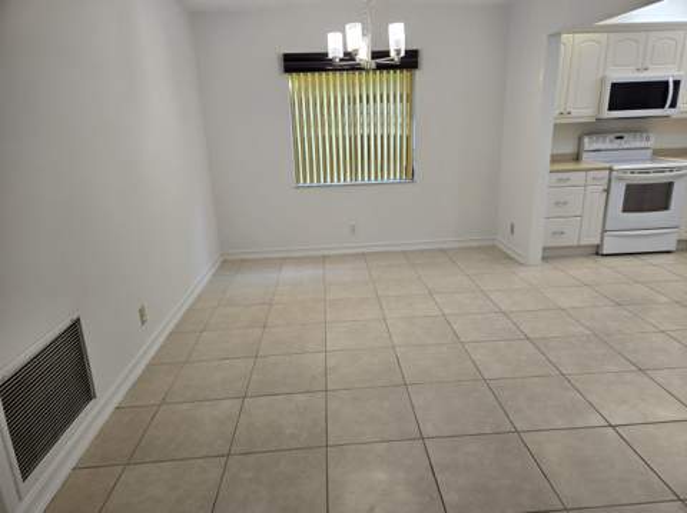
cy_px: 256
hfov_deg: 74.0
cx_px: 344
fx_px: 456
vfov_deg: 58.8
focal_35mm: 23
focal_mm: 5.4
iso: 80
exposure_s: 1/120
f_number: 1.8
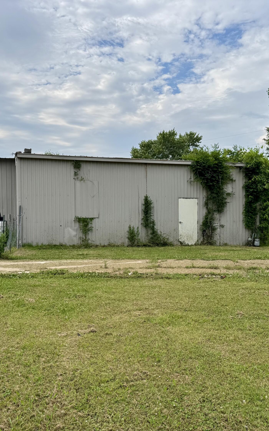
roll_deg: +0.0
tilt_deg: -1.0
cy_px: 215
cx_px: 134
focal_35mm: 34
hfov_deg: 37.3
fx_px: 399
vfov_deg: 56.7
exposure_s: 1/3802
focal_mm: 6.76
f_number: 1.78
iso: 80
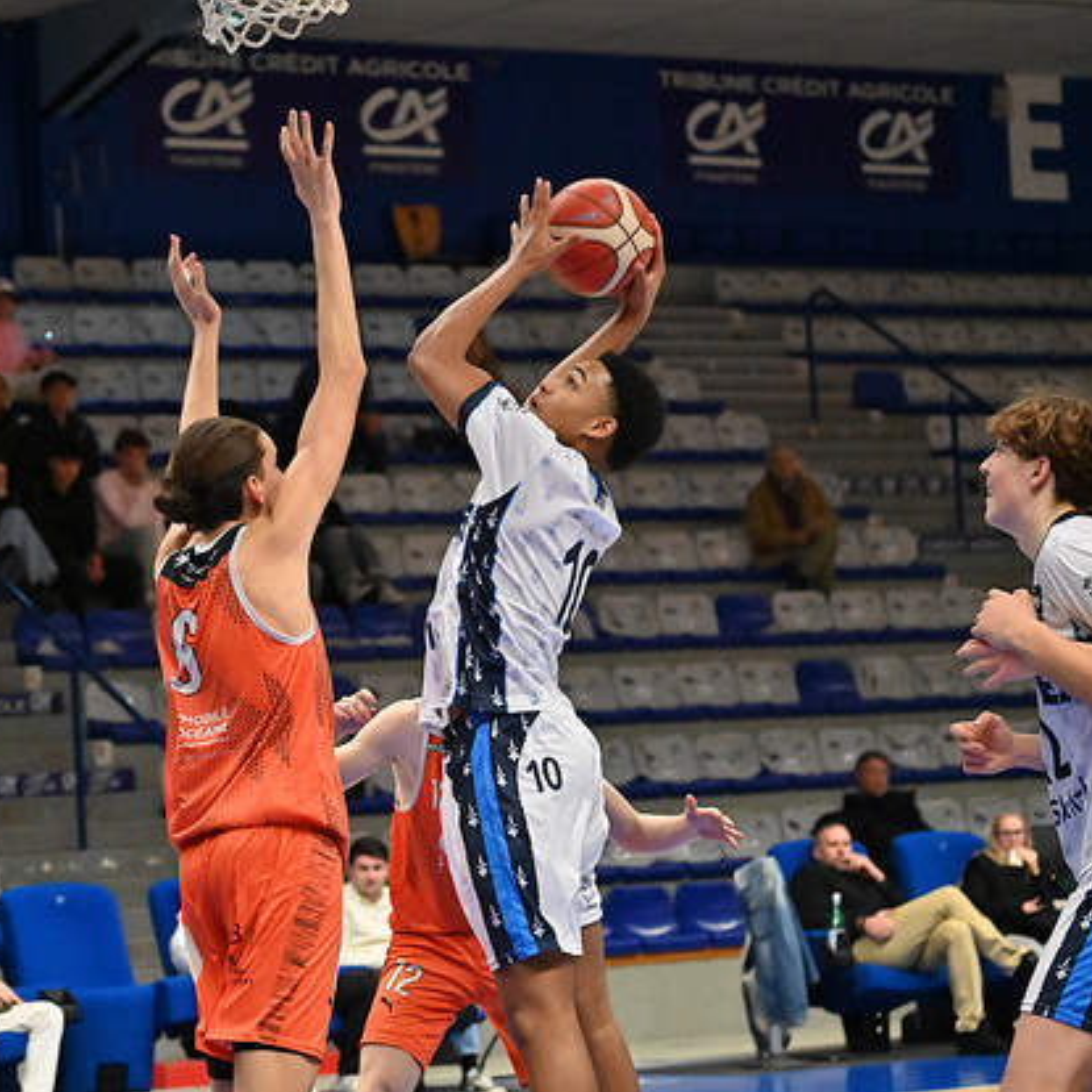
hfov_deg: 13.3
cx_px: 297
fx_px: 4675
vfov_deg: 13.3
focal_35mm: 131
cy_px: 558
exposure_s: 1/800
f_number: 4.5
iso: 6400
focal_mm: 100
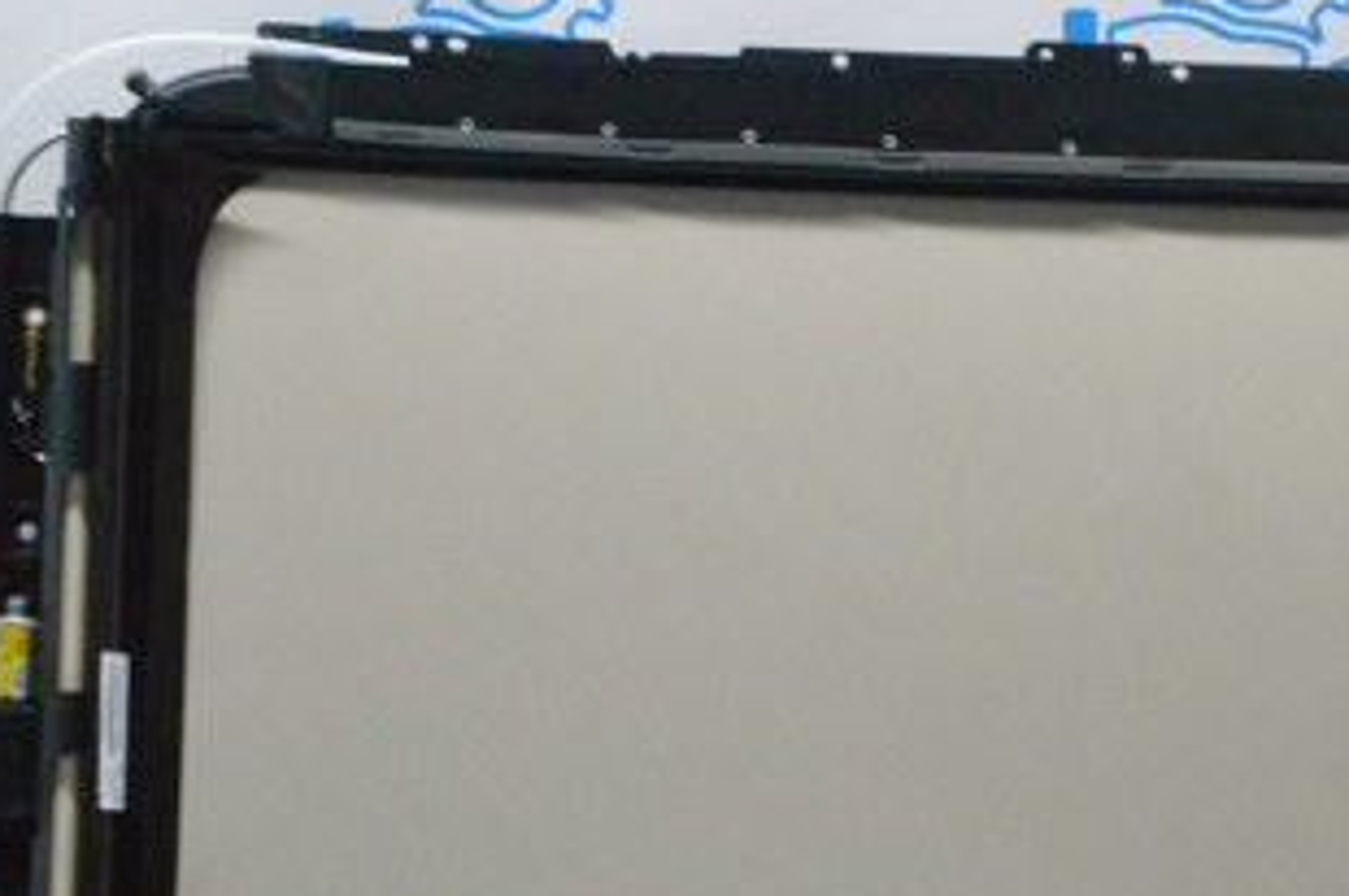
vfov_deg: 14.6
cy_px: 766
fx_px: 3481
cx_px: 1088
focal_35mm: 93
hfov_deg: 21.6
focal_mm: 30
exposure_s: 1/100
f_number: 13
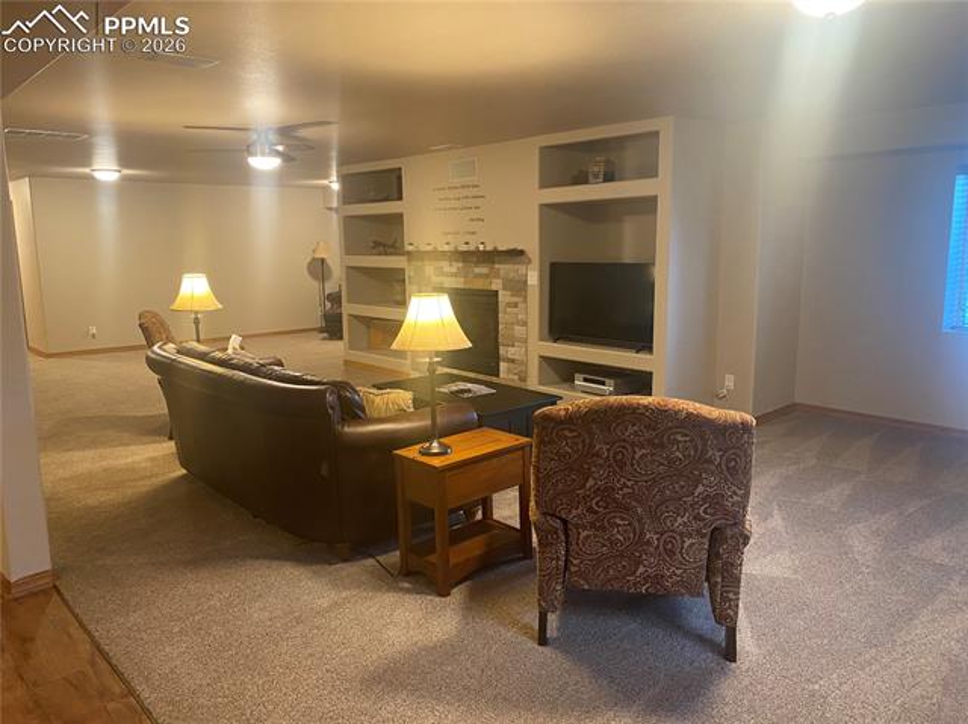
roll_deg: +0.7
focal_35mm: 26
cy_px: 362
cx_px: 484
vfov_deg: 53.0
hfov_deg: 67.3
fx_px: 727
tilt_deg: -9.4
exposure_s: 1/60
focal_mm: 4.25
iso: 320
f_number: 1.8
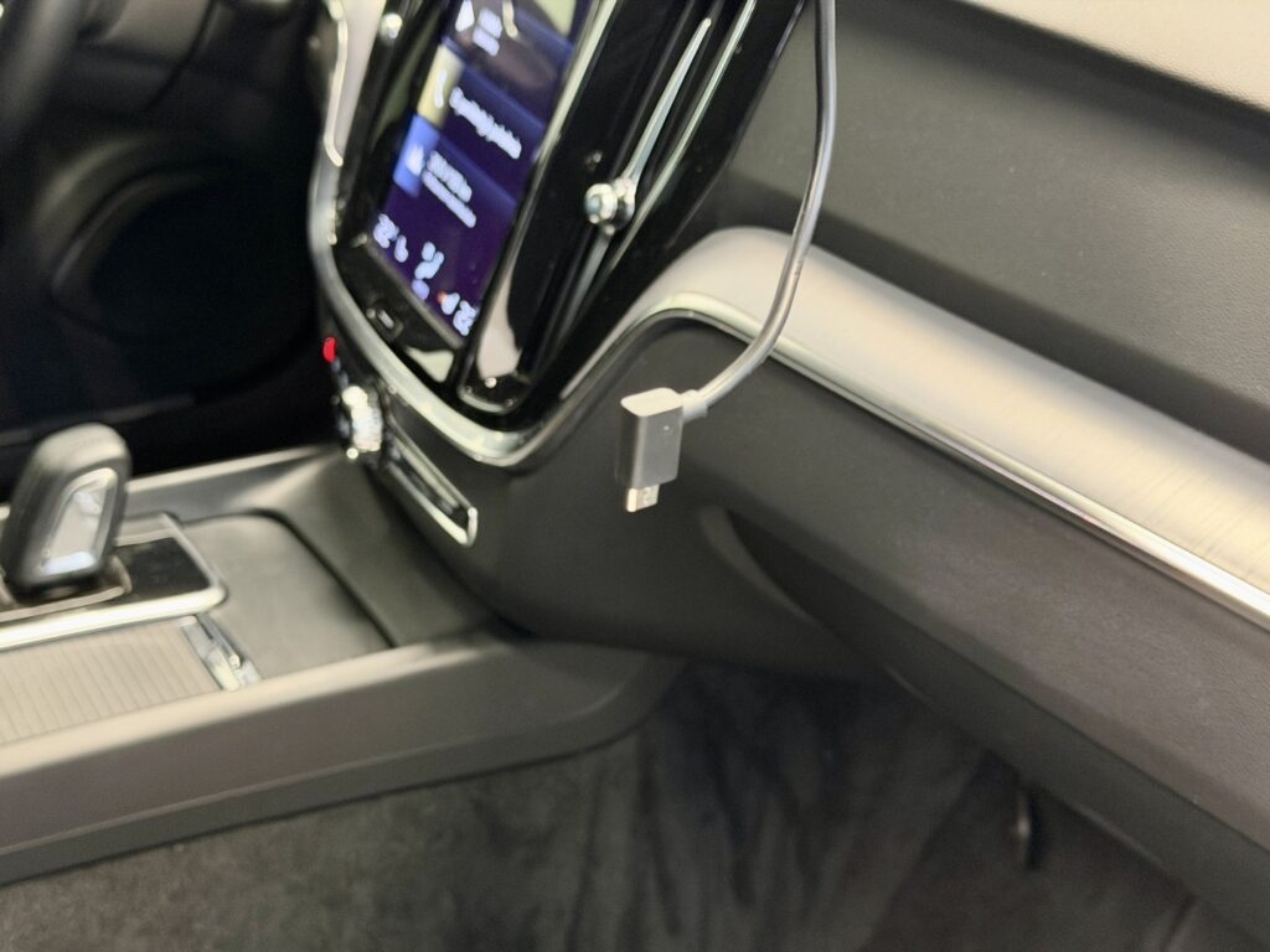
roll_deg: -1.8
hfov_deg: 39.7
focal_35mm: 48
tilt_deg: -28.4
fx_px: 1761
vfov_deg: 30.3
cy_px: 476
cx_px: 635
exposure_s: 1/34
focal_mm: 6.76
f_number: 1.78
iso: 500
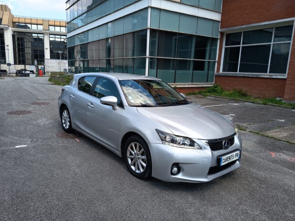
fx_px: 222
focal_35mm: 26
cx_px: 140
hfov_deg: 67.2
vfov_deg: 53.1
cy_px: 112
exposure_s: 1/194
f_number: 1.7
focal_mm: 5.27
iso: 50
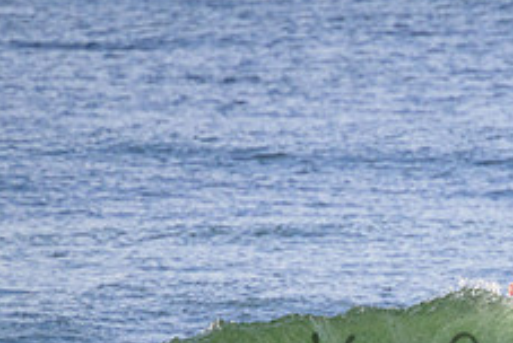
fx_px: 29136
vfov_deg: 0.7
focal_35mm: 2042
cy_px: 349
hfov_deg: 1.0
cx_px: 545
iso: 1100
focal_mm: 800
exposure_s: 1/2000
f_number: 11
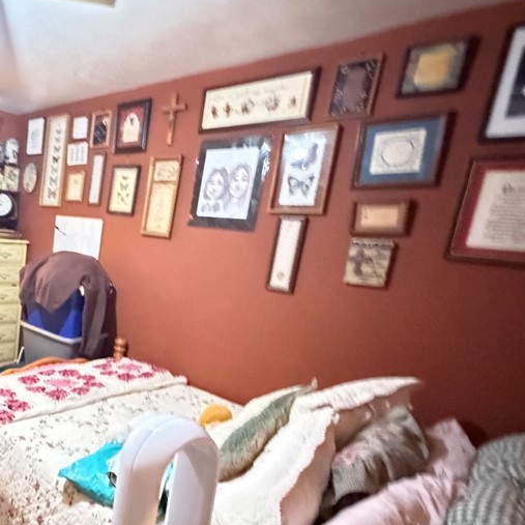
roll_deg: -8.0
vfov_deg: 62.7
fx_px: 429
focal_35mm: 25
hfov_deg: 53.3
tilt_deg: -5.9
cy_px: 296
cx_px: 33
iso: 2500
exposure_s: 1/30
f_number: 2.2
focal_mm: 2.22
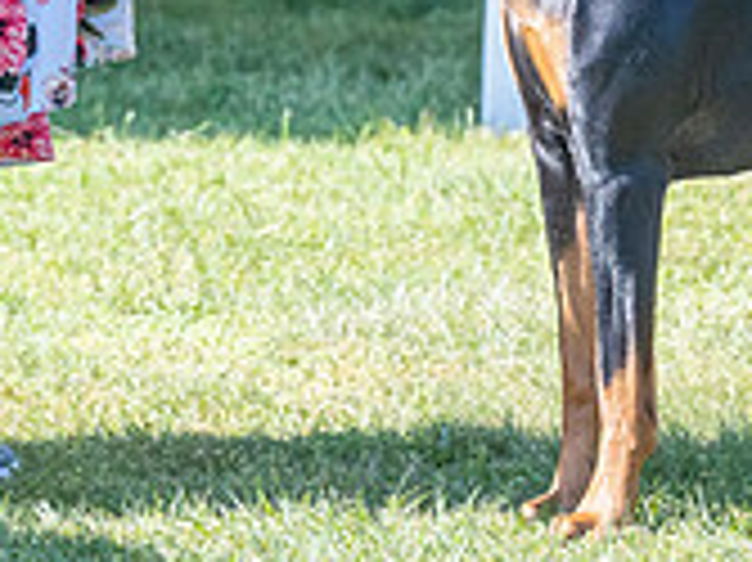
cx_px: 484
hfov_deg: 2.6
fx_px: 16867
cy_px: -418
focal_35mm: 777
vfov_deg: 1.9
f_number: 6.3
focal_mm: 200
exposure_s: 1/1600
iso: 1600
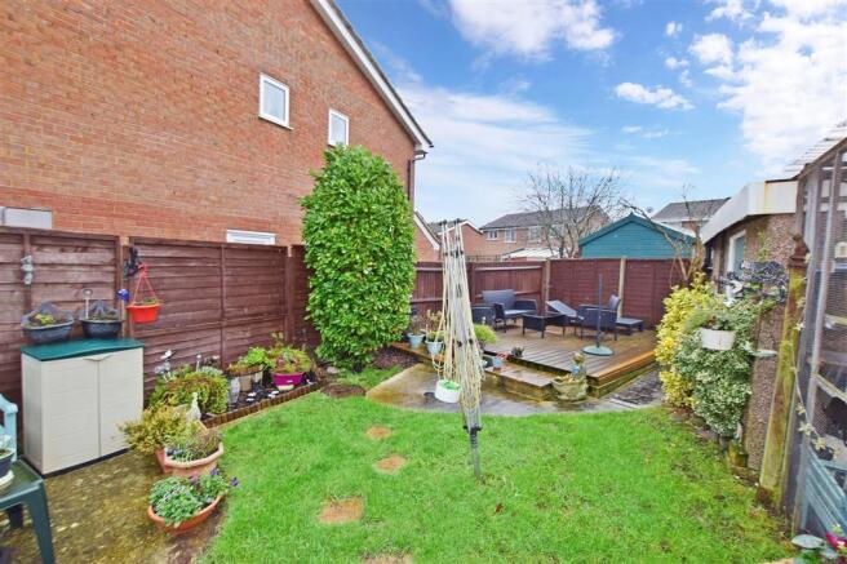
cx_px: 424
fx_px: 353
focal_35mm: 15
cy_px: 282
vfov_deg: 77.3
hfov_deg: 100.4
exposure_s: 1/25
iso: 400
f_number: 9
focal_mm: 10
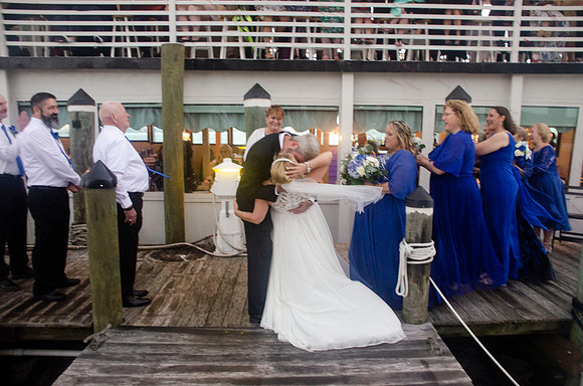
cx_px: 292
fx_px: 436
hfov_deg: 67.5
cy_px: 193
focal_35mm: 27
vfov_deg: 47.7
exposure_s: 1/30
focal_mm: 18
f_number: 5
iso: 800
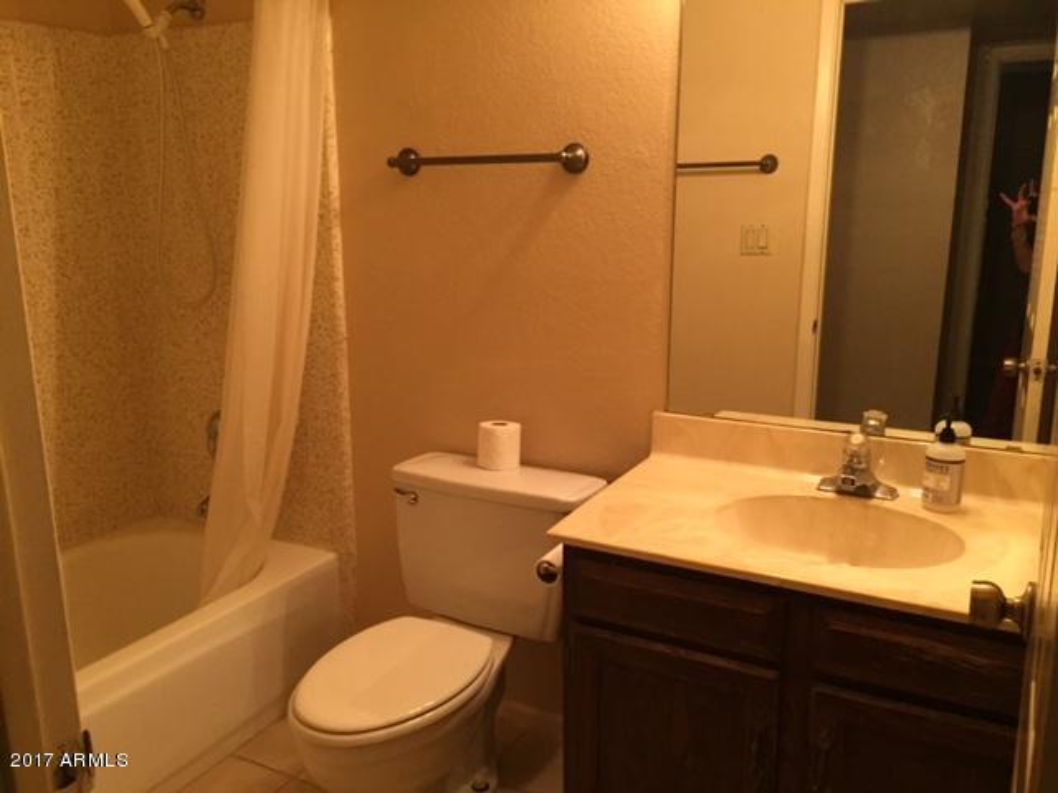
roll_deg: +0.6
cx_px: 529
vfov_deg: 48.2
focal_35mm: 29
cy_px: 396
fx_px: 886
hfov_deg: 61.7
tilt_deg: -12.2
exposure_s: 1/30
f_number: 2.2
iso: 250
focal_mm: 4.15
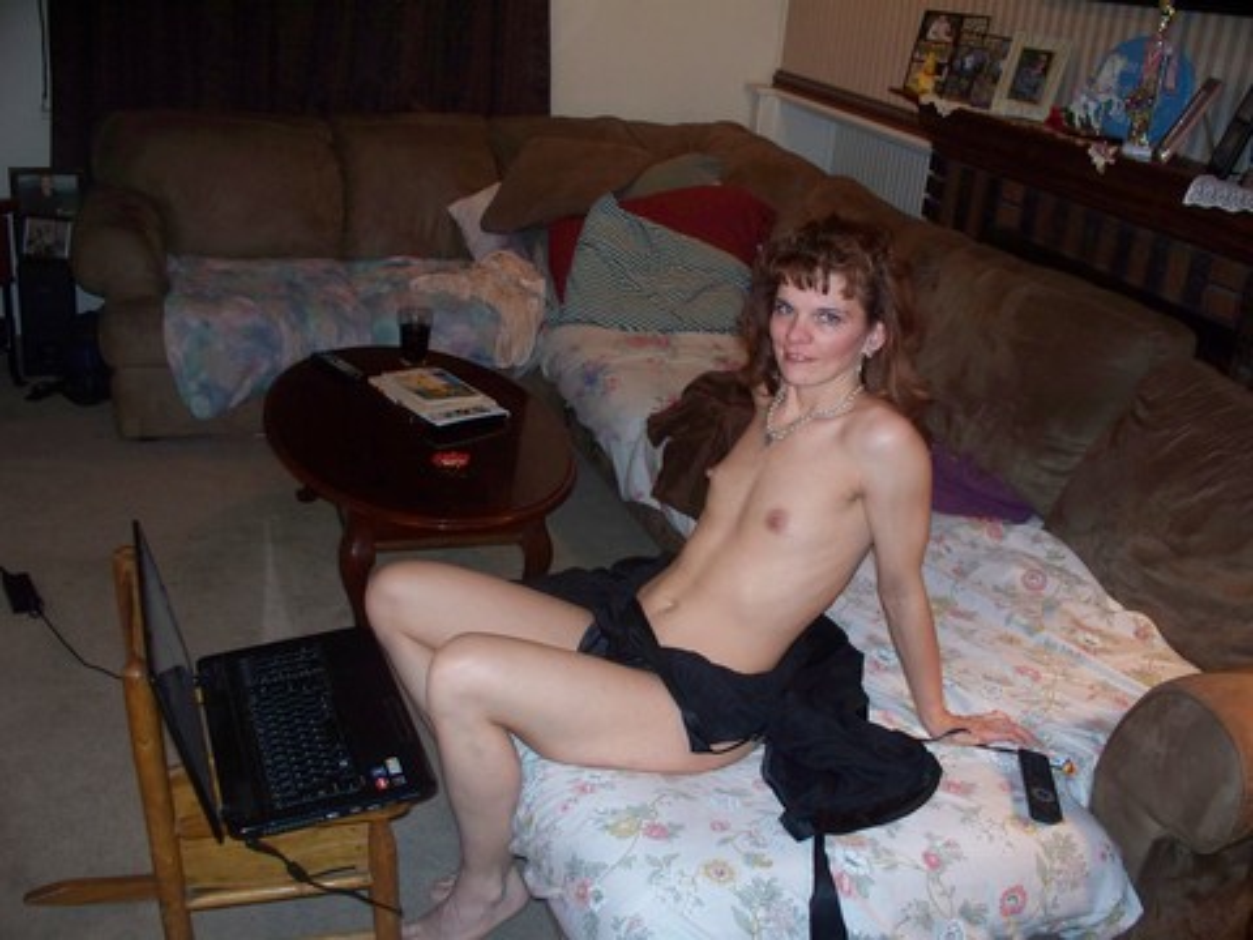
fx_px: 1303
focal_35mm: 36
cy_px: 470
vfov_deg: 39.7
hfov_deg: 51.4
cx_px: 626
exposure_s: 1/30
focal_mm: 7.54
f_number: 2.8
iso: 200
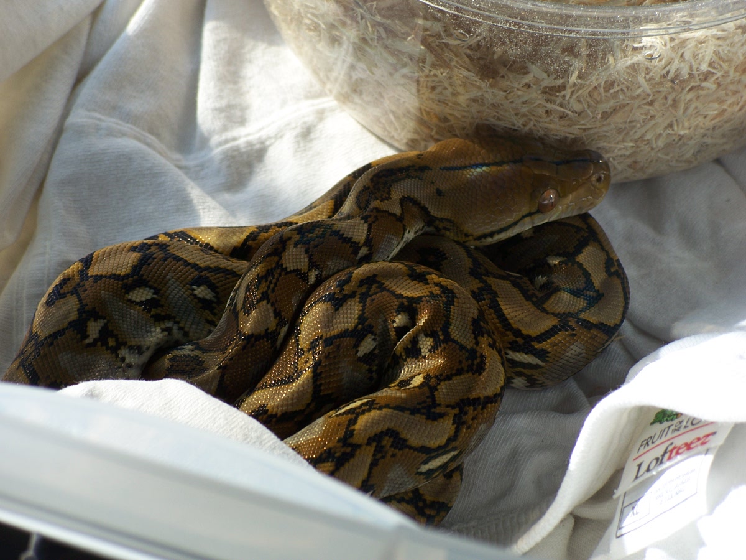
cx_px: 373
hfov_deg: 10.7
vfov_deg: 8.0
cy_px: 280
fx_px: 3987
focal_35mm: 185
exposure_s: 1/320
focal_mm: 38.8
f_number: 4.4
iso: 64
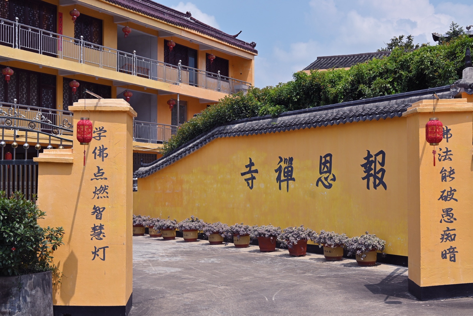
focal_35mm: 52
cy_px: 158
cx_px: 236
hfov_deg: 37.8
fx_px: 690
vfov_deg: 25.8
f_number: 6.3
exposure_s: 1/640
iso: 100
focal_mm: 35
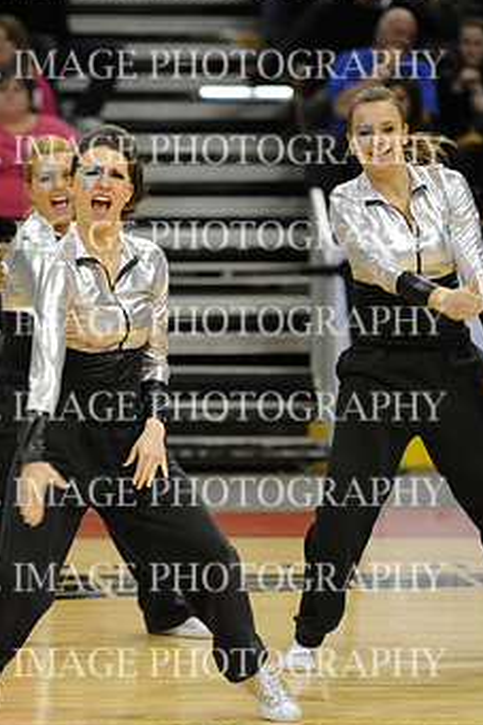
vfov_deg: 7.1
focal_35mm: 289
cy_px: 364
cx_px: 138
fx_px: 5822
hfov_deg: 4.7
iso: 5000
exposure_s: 1/640
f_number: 3.2
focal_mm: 170
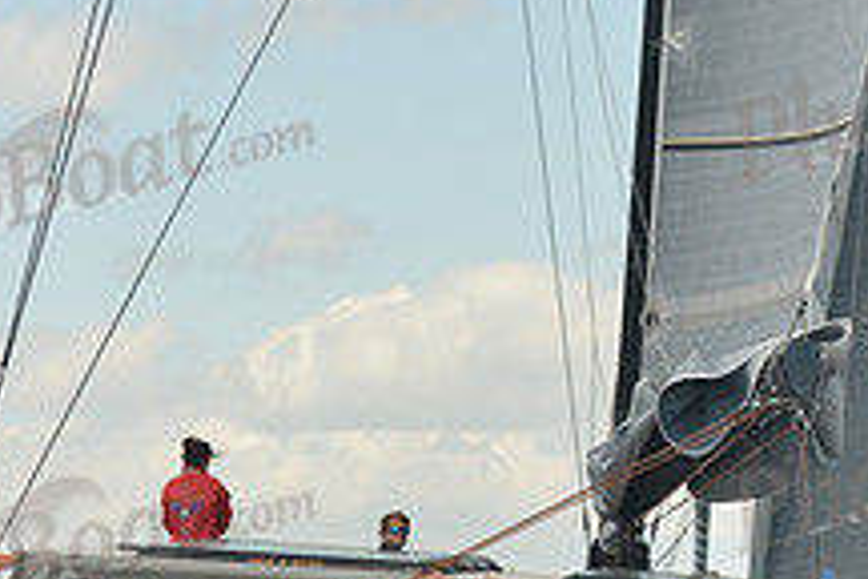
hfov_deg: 7.3
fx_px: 6799
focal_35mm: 282
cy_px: 714
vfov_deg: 4.9
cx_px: 526
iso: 400
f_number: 5
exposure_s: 1/800
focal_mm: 105
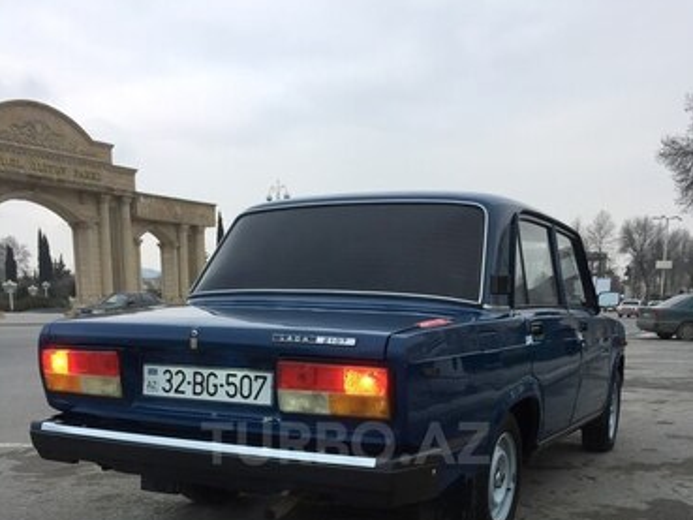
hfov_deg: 47.8
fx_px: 781
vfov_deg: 35.2
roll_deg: +0.0
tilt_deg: -8.1
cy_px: 443
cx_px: 346
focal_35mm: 39
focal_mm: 4.15
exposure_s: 1/100
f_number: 2.2
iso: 40
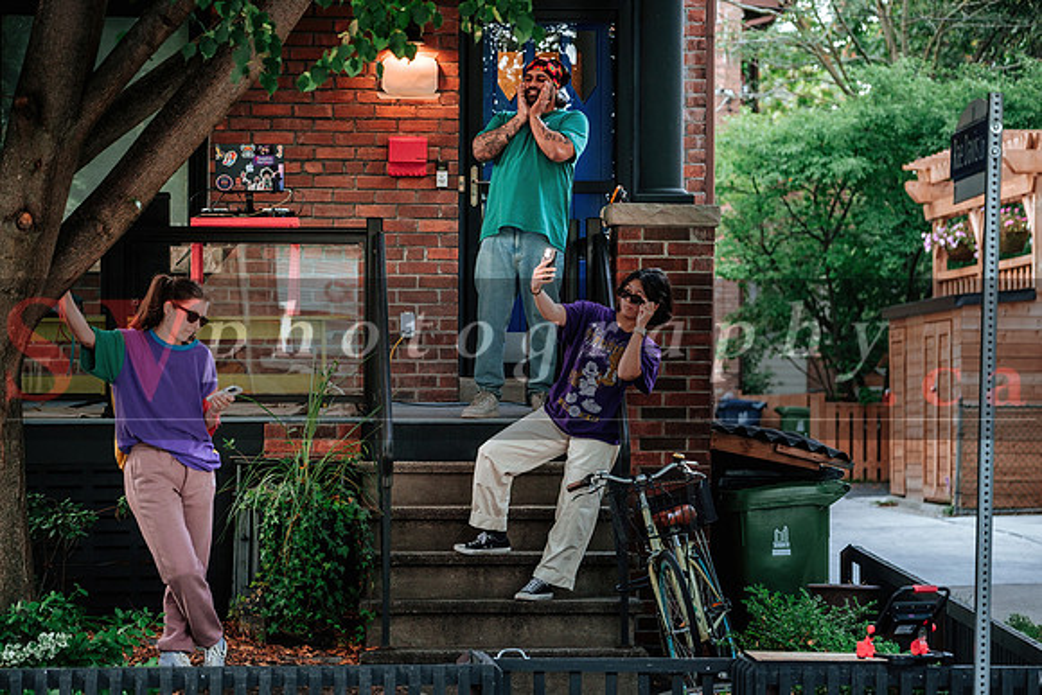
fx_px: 3563
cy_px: 347
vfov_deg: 11.1
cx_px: 526
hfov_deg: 16.6
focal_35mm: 123
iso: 800
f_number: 2.8
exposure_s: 1/200
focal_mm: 80.4
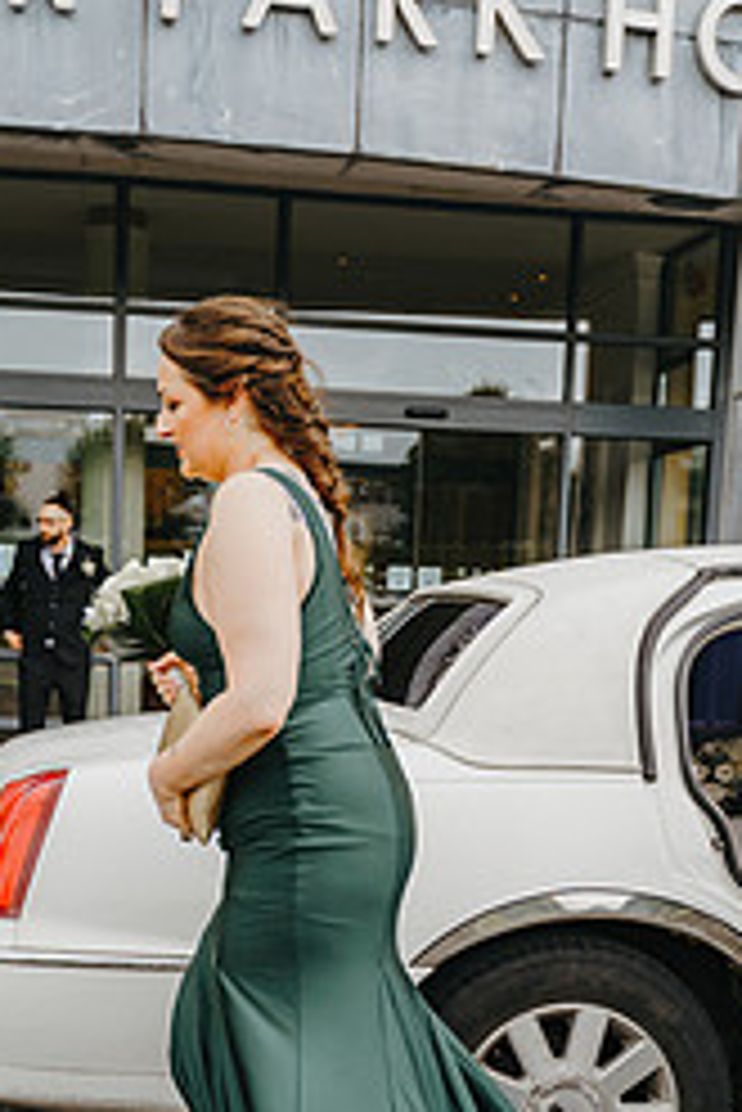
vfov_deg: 37.9
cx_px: 324
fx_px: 1574
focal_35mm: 51
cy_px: 833
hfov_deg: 26.5
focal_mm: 28
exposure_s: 1/320
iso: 125
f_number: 2.8
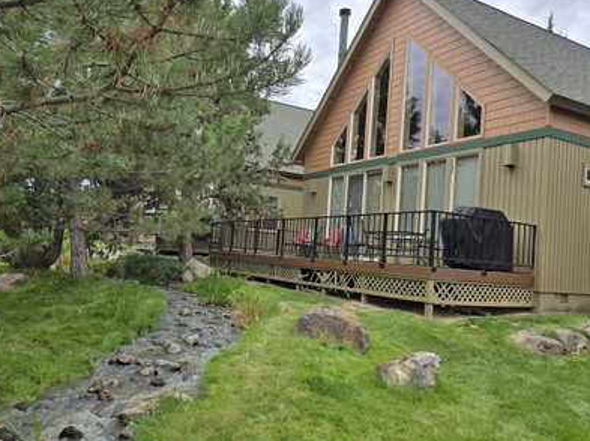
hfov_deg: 59.9
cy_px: 219
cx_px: 269
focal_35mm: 30
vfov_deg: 46.7
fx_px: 511
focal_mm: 5.4
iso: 25
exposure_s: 1/1476
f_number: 1.8
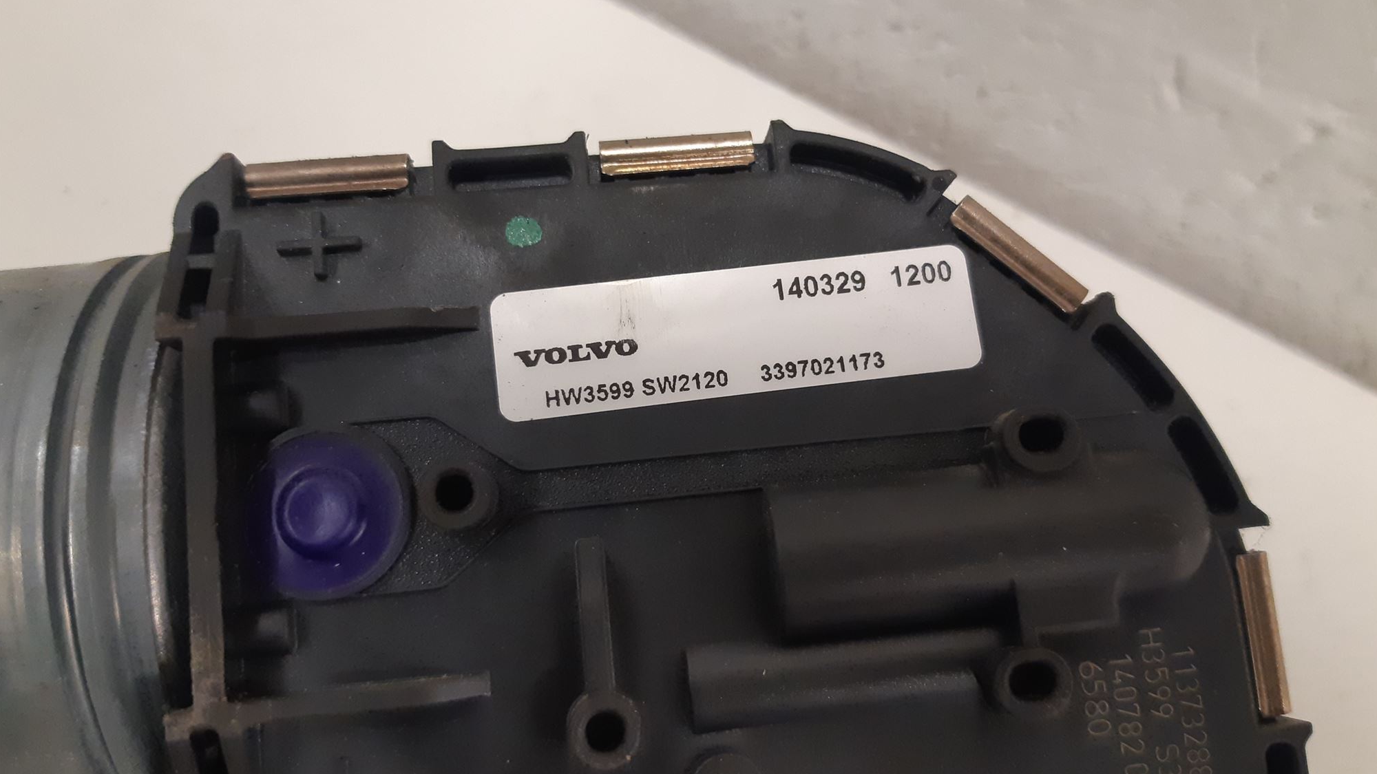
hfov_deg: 66.1
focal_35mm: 29
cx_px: 702
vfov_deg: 40.1
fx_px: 1059
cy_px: 327
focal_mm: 3.93
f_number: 1.7
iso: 250
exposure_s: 1/50
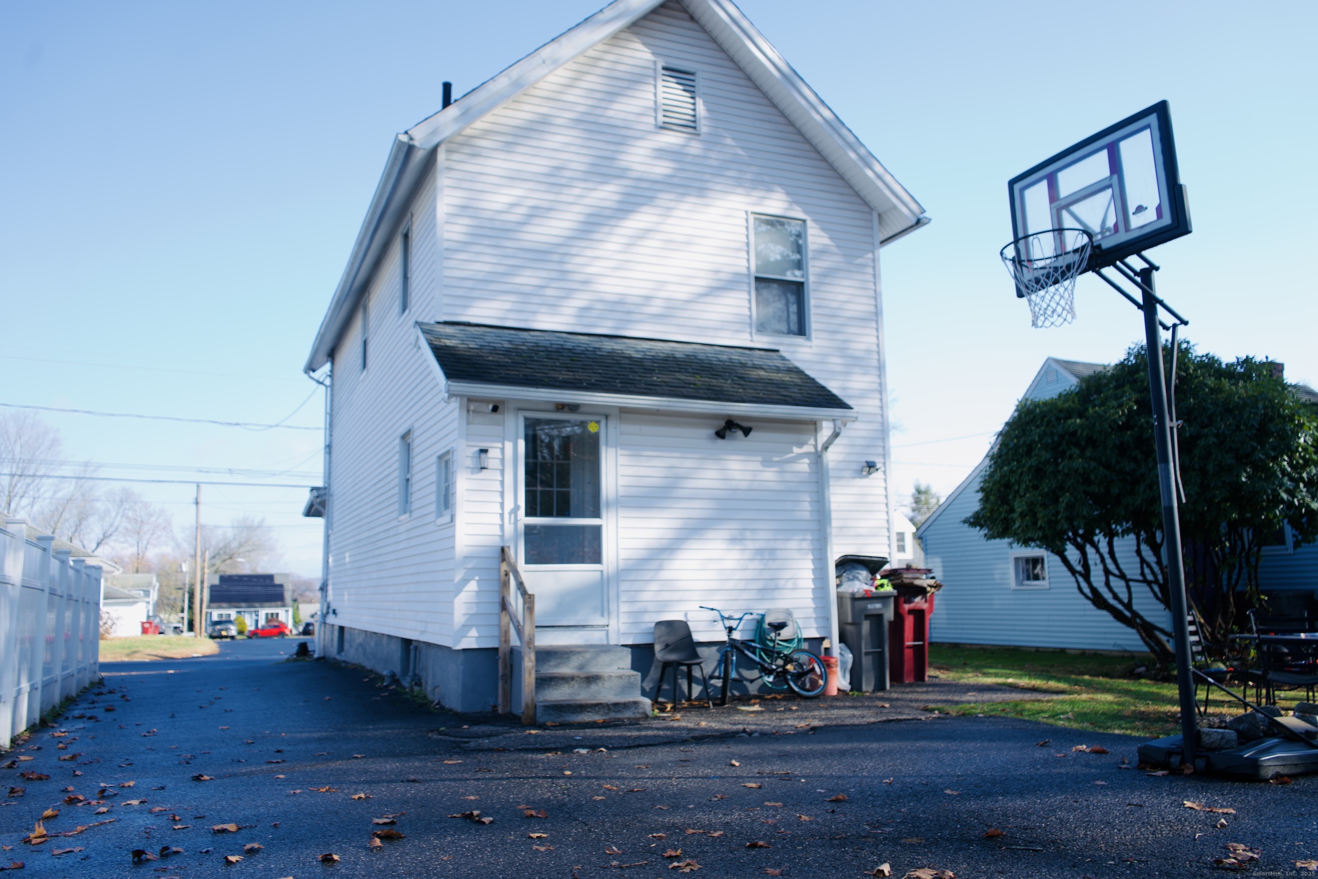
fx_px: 1025
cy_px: 440
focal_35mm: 28
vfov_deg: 46.4
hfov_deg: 65.5
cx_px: 659
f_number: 4
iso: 50
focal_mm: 28
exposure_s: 1/200
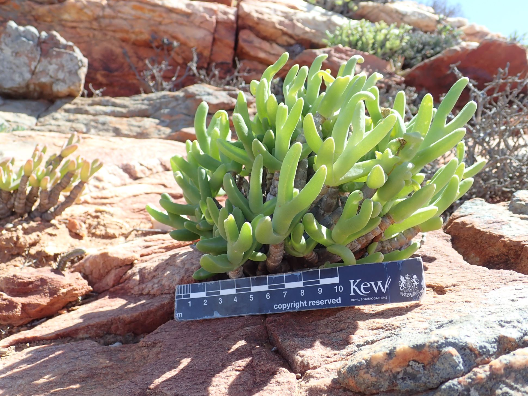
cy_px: 202
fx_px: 473
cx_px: 272
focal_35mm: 31
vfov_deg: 45.5
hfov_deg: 58.3
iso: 100
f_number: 3.2
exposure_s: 1/320
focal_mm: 5.5
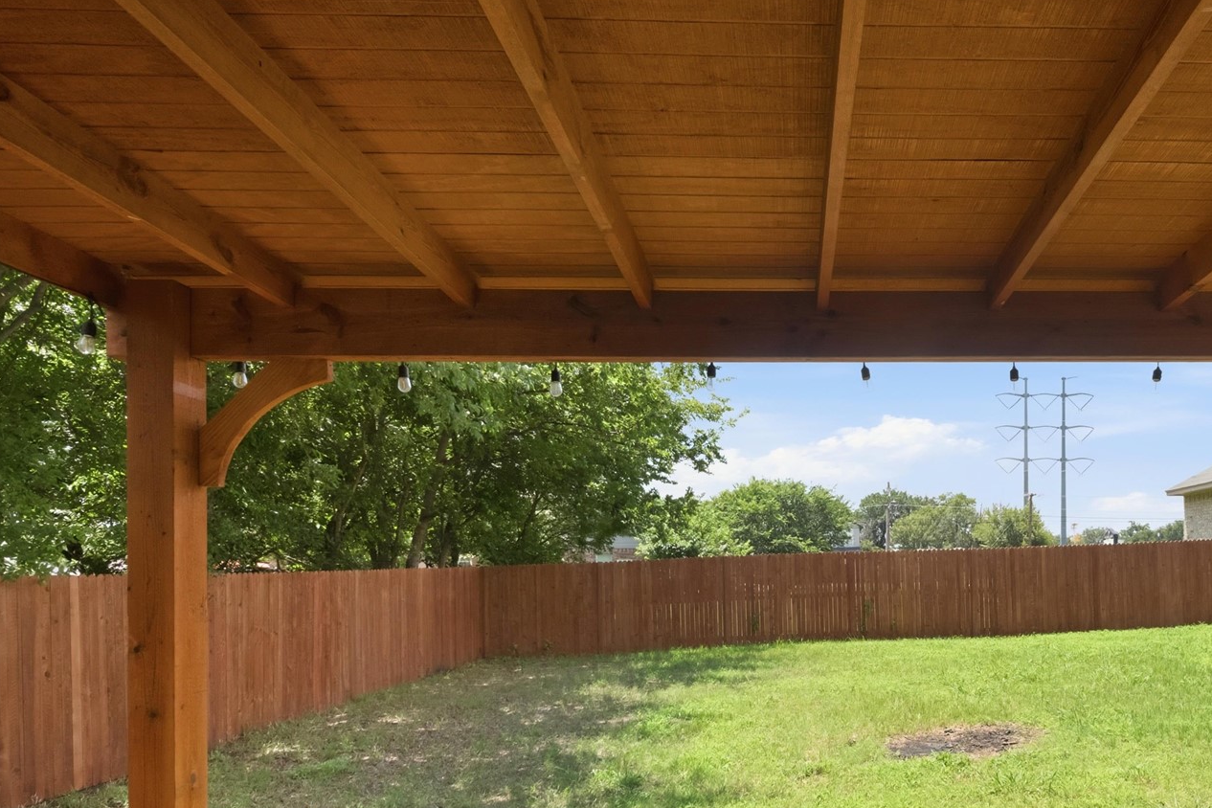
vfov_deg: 51.8
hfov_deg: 71.0
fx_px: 808
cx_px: 835
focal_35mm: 24
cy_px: 560
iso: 500
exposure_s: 1/320
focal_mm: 9
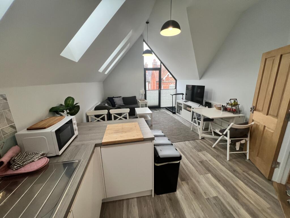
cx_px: 145
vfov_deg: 89.9
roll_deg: +1.2
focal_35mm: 13
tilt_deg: -14.4
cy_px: 109
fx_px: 109
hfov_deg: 106.2
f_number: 1.8
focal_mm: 1.57
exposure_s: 1/100
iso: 125
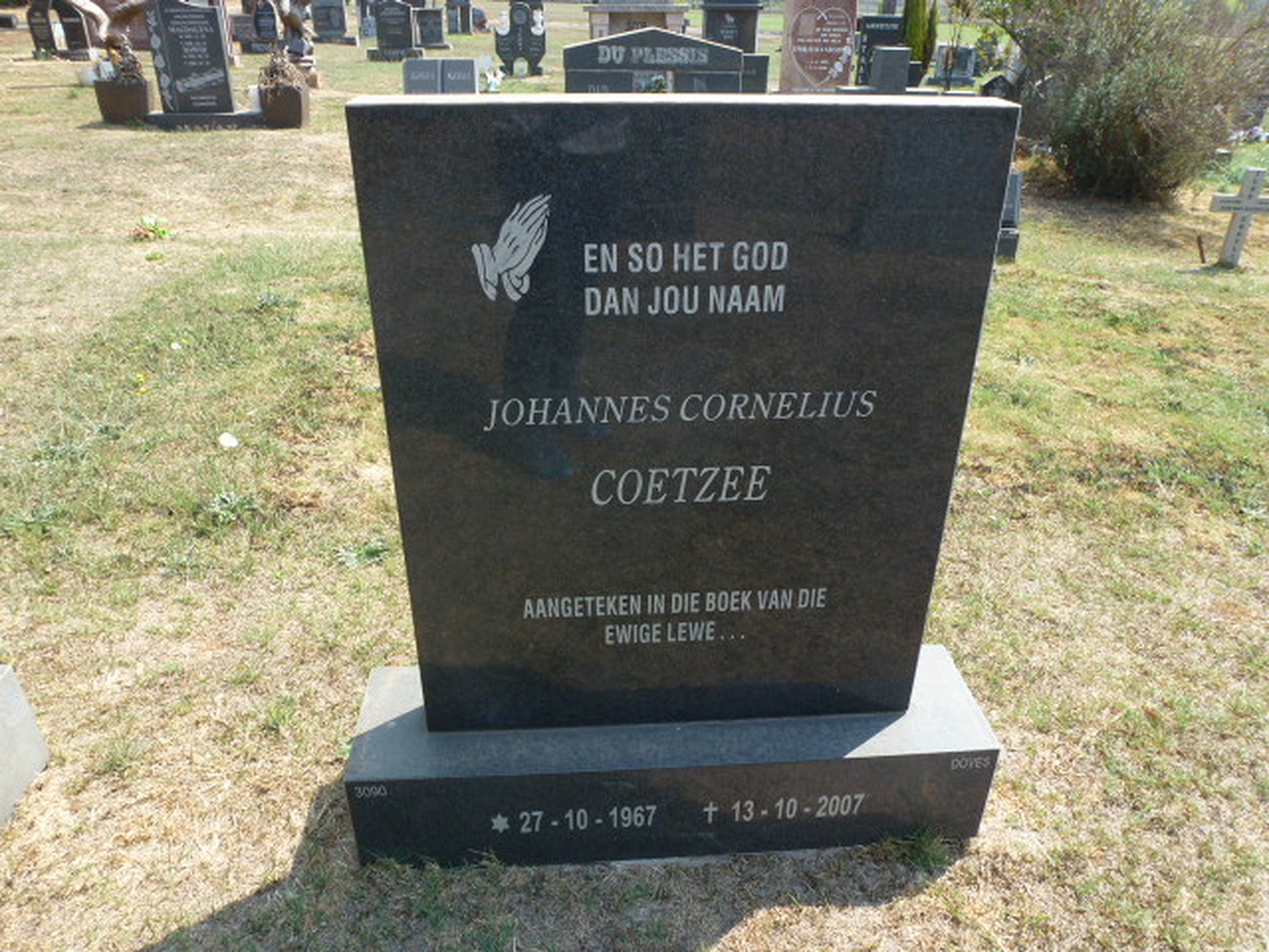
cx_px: 634
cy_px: 476
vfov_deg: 56.8
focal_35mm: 24
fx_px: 880
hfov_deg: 71.6
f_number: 4
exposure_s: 1/250
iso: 100
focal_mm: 4.3
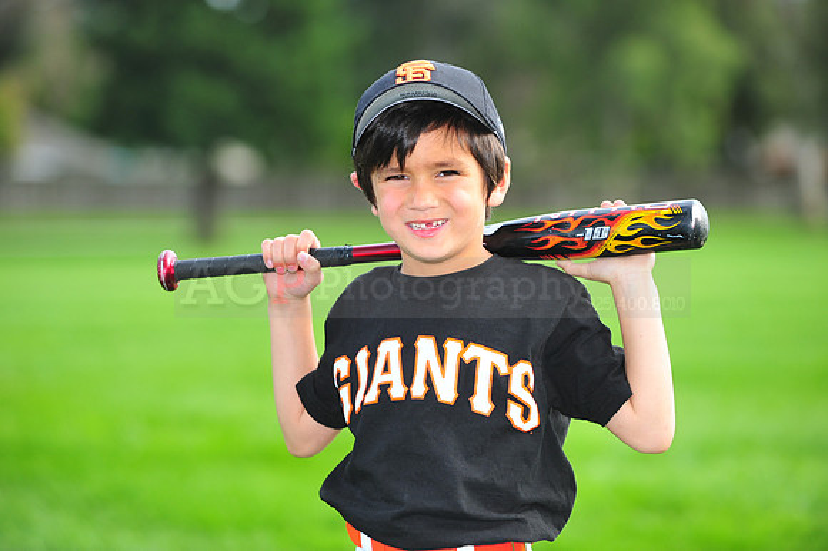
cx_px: 414
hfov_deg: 10.3
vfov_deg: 6.9
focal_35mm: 200
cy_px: 276
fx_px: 4597
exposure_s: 1/1000
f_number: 4
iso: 400
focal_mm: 200
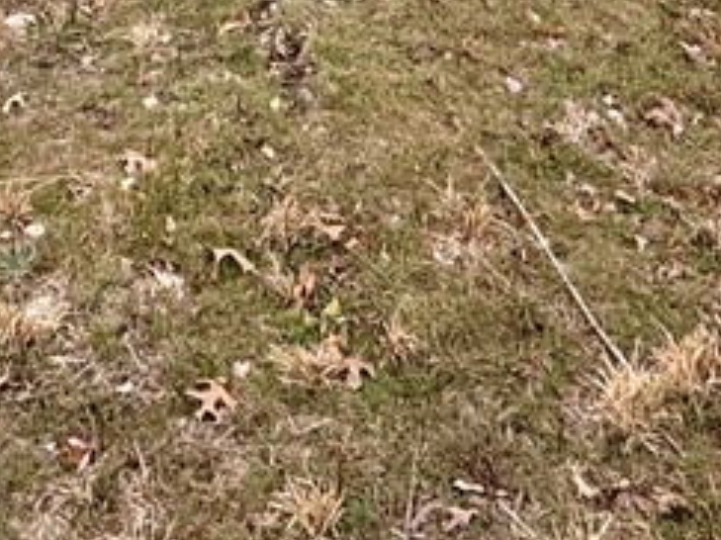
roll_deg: -0.8
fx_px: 1228
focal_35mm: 59
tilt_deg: -5.8
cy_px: -546
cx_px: 151
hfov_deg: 31.9
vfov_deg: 17.5
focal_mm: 2.22
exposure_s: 1/512
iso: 40
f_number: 2.2
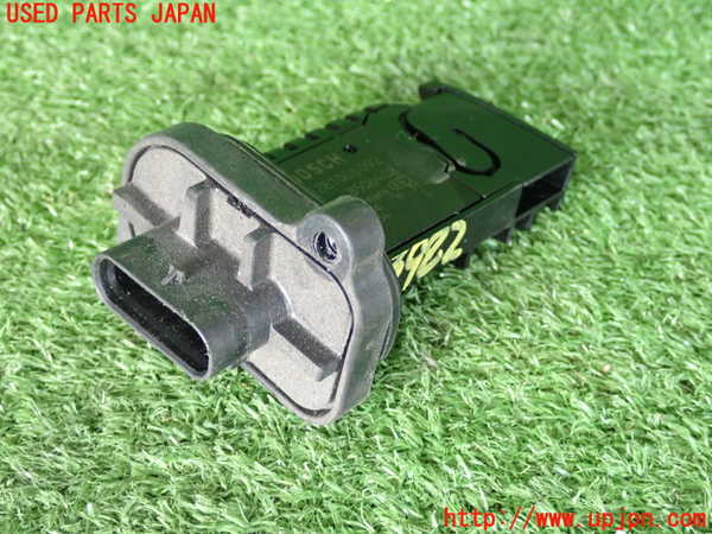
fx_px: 1193
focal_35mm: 58
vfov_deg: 25.2
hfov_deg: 33.2
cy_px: 267
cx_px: 356
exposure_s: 1/60
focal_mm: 10.35
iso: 640
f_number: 3.5
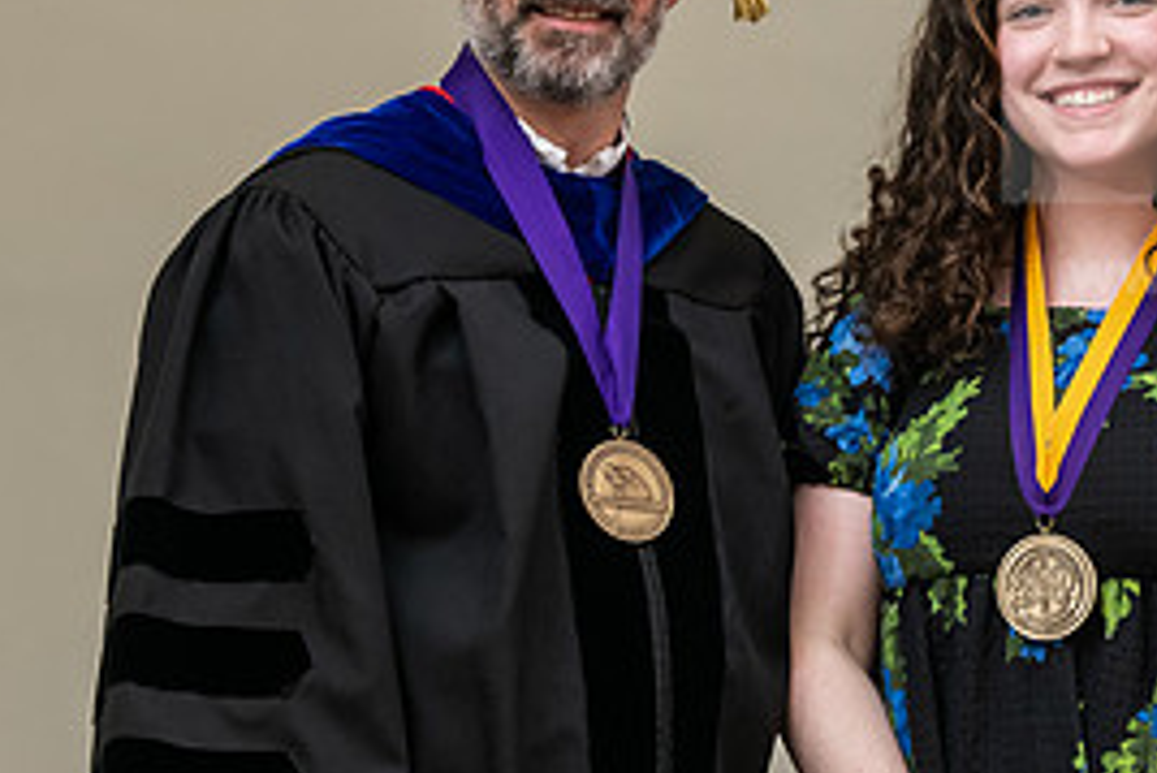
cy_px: 365
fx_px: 7299
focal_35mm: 227
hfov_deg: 9.0
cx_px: 872
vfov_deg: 6.1
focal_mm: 105
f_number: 5
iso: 1600
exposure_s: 1/200
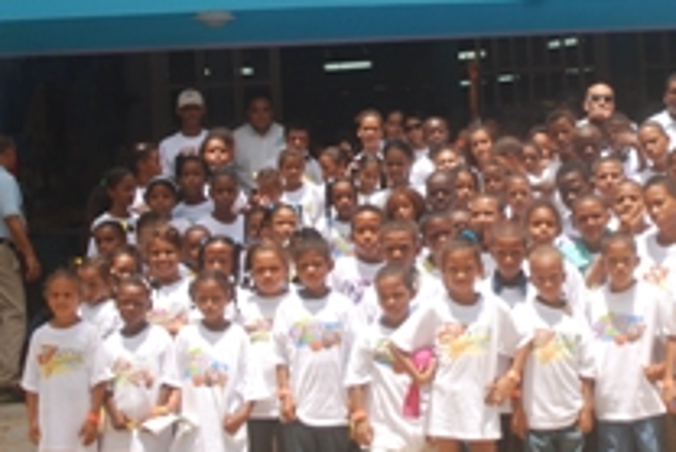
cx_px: 523
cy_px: 133
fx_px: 1334
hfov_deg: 27.9
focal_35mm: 71
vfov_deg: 19.1
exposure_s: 1/250
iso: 160
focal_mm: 22
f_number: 8
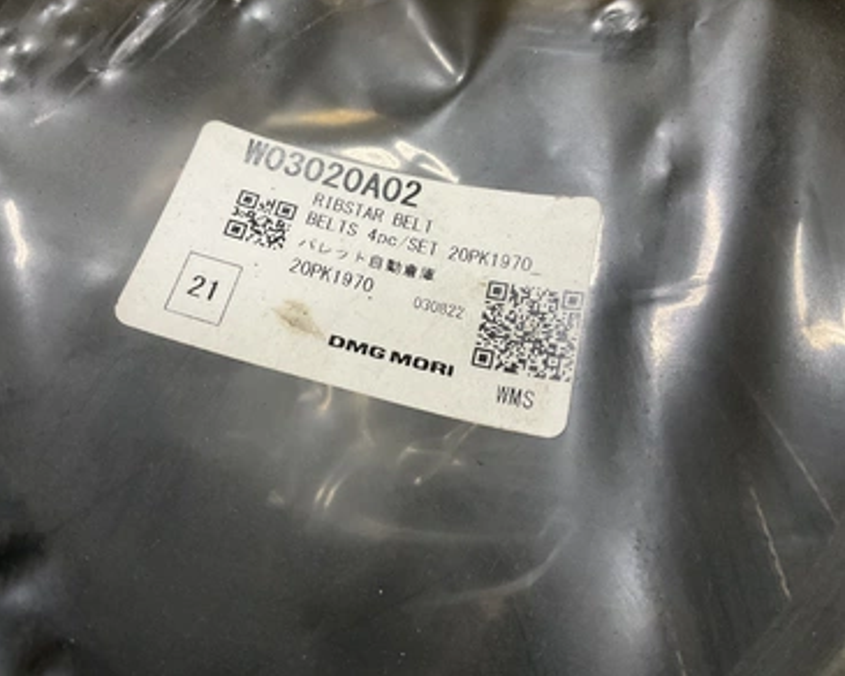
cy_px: 331
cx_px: 405
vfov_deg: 47.1
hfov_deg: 57.2
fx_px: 775
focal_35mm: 31
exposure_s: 1/60
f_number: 1.8
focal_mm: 3
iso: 200
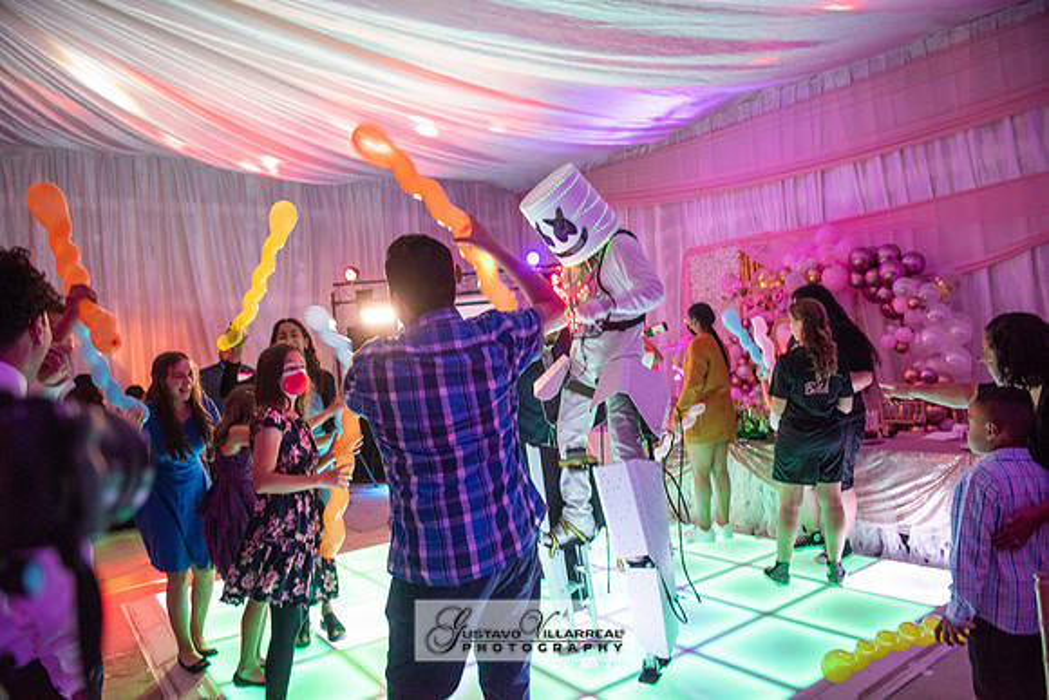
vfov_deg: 53.2
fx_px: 699
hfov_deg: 73.7
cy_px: 350
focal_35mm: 24
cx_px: 524
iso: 1250
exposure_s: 1/125
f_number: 3.2
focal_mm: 24
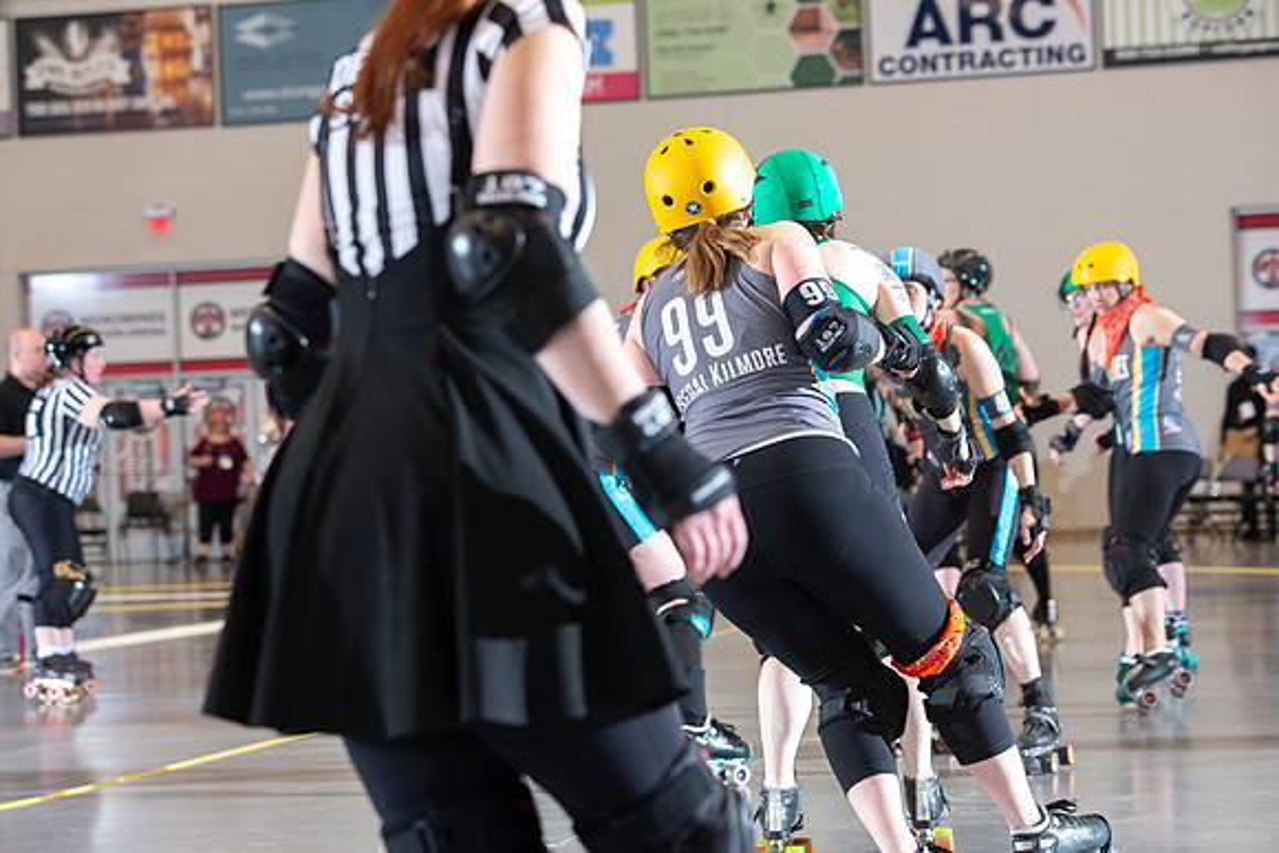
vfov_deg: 13.7
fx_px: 3553
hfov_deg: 20.4
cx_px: 640
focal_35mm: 100
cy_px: 426
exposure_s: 1/160
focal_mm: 100
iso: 640
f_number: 5.6
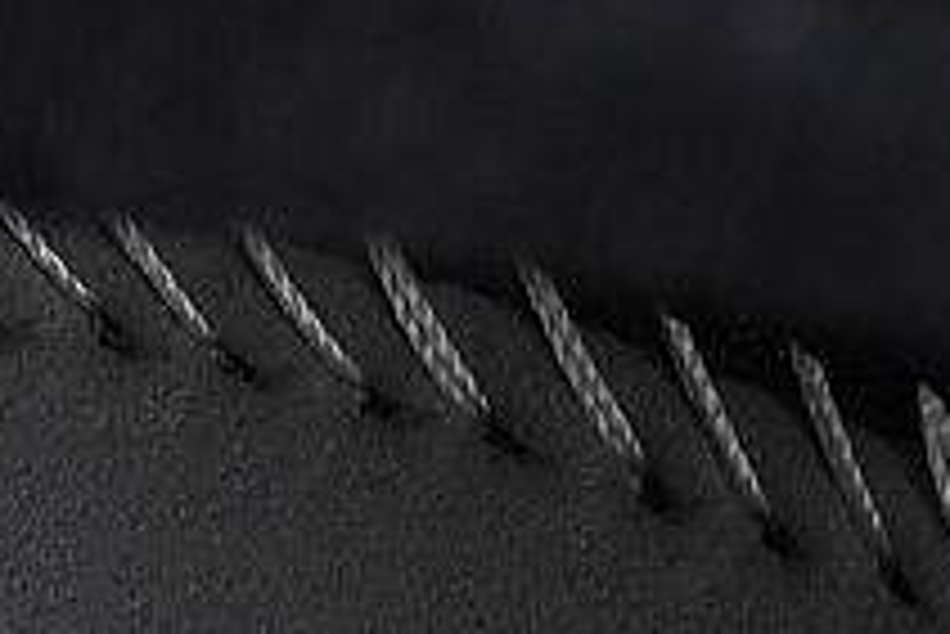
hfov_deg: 5.4
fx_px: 10114
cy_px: 1214
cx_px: 563
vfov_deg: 3.6
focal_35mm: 383
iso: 160
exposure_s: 1/60
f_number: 6.3
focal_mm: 50
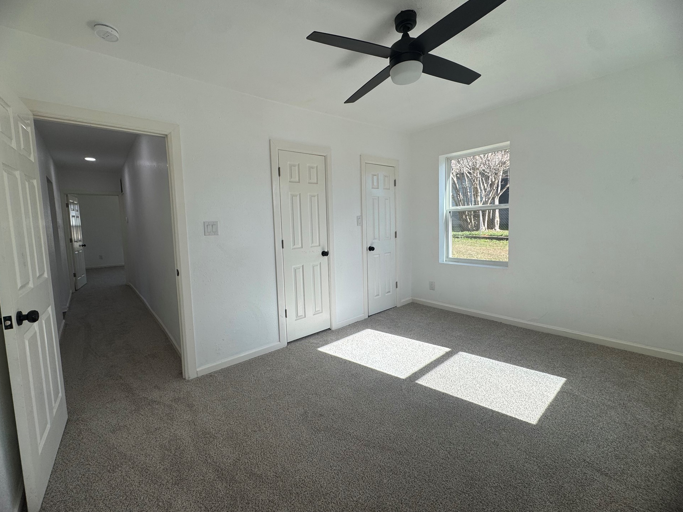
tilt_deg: -4.7
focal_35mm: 15
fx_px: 296
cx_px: 324
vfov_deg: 81.7
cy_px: 249
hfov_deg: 98.1
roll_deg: +1.5
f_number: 2.2
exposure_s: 1/320
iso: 40
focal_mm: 2.22
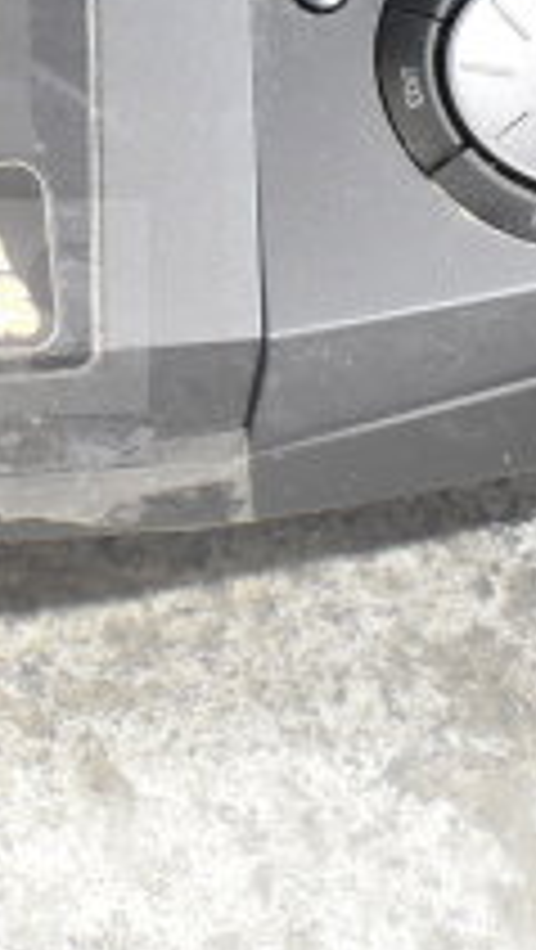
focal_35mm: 96
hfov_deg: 11.9
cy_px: 56
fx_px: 2409
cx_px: -360
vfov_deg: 21.7
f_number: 3.8
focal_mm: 21
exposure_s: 1/30
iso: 2000
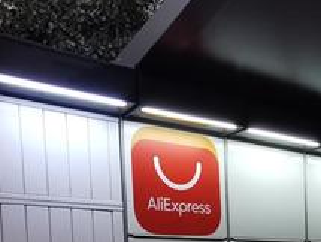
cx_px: 224
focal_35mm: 52
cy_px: 317
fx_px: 483
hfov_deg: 36.2
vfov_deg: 24.4
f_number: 2.2
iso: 250
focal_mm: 2.35
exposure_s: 1/33.3
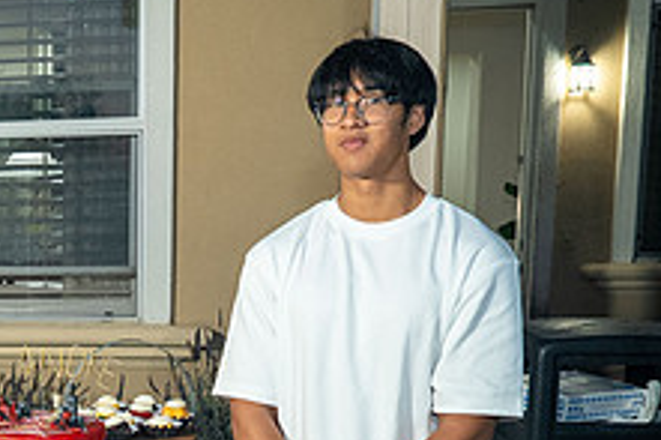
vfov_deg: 21.0
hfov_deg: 28.1
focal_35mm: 63
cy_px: 415
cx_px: -123
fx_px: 1156
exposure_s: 1/160
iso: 640
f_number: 3.5
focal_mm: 24
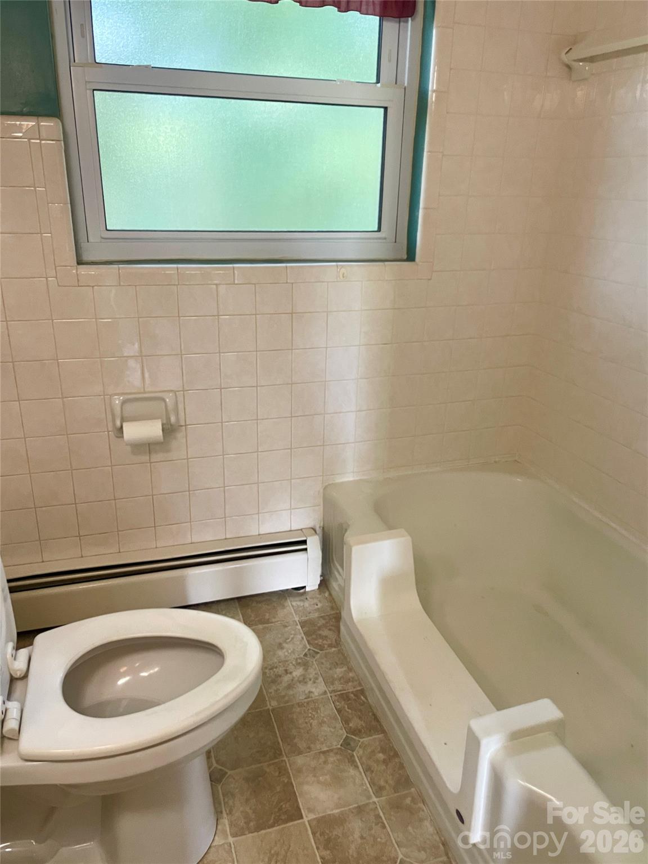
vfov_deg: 67.3
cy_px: 432
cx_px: 324
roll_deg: -1.1
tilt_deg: -19.9
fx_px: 649
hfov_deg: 53.1
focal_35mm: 26
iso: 320
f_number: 1.6
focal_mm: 4.2
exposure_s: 1/60
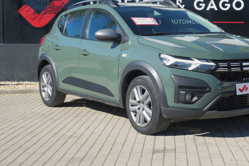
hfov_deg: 31.2
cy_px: 67
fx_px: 443
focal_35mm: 64
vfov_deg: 21.2
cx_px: 160
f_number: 9
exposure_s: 1/160
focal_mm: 31.4
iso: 160
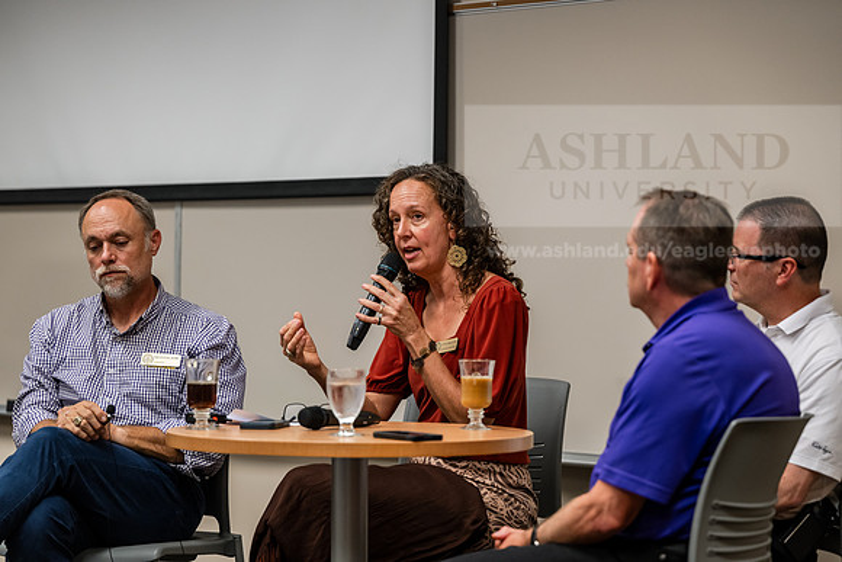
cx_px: 421
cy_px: 281
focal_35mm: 104
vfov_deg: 13.2
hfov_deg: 19.6
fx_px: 2433
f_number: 2.8
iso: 1000
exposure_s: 1/160
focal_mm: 104
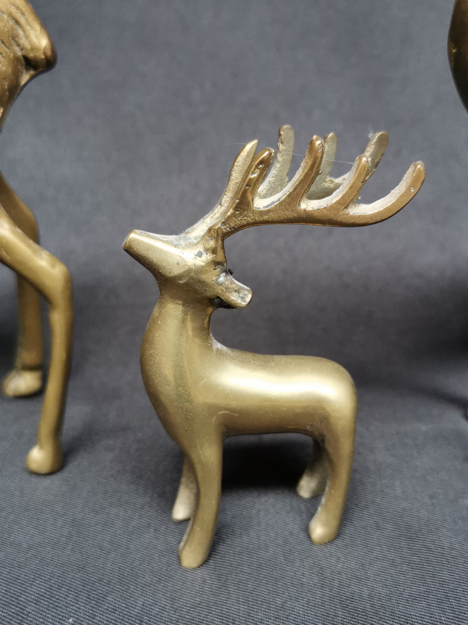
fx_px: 847
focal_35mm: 47
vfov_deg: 40.4
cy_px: 312
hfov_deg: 30.9
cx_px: 234
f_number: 1.8
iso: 160
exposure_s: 1/100
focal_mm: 5.58
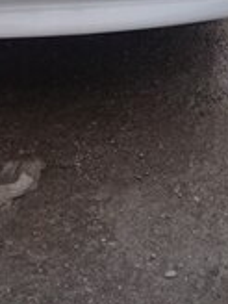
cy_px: -130
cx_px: 33
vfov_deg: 18.8
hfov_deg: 15.6
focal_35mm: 94
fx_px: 826
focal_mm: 3.3
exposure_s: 1/60
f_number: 2.2
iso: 64
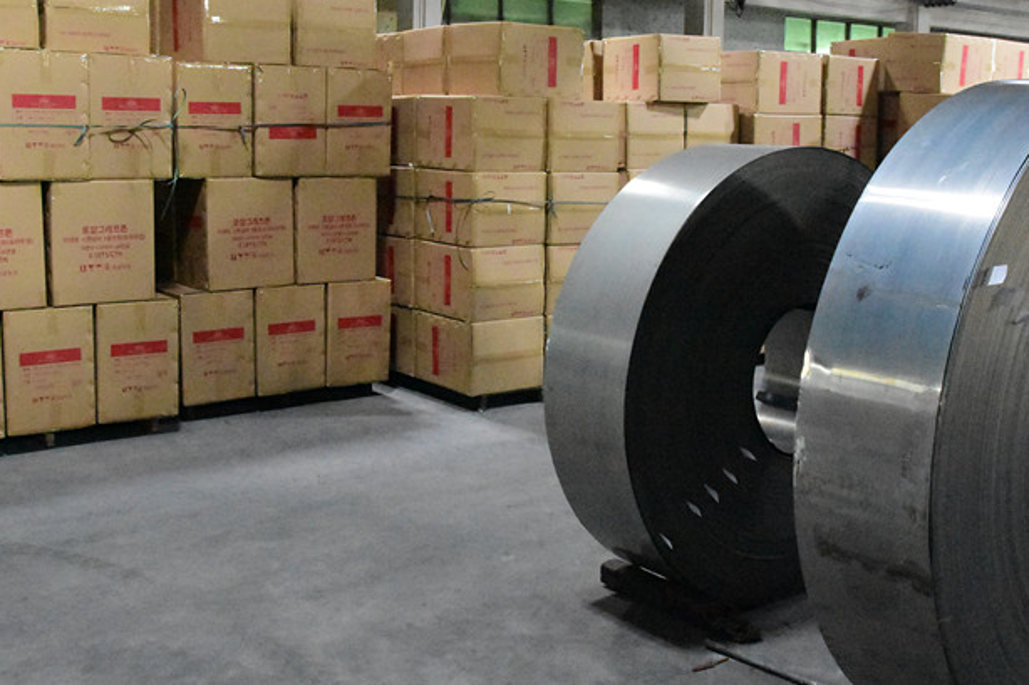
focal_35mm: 43
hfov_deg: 45.4
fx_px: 1229
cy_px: 294
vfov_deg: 31.1
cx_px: 575
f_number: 4.5
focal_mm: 22
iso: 20000
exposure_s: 1/100
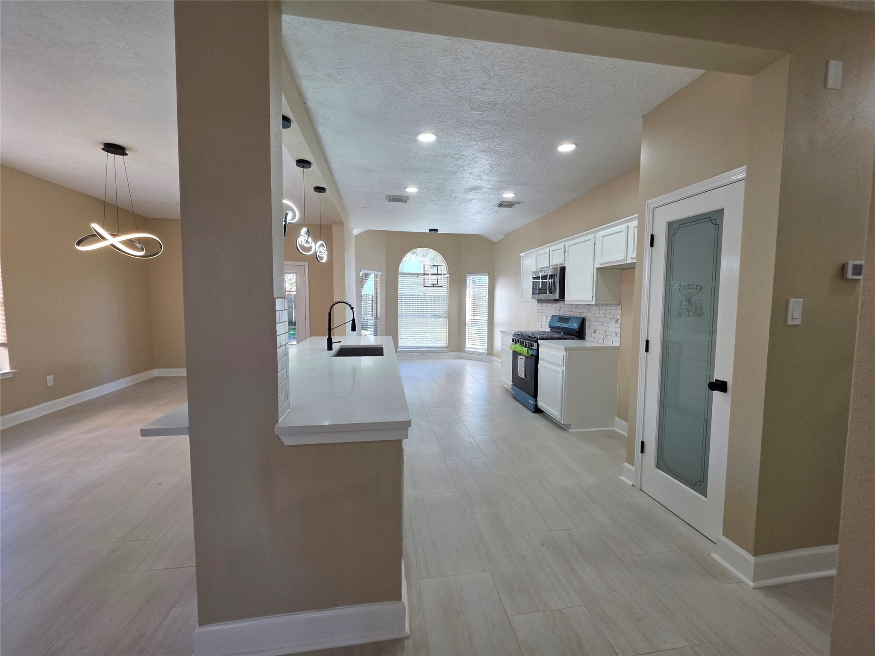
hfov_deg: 106.2
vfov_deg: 89.9
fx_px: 329
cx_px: 438
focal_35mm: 13
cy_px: 328
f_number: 1.9
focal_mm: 2.2
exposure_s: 1/120
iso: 64
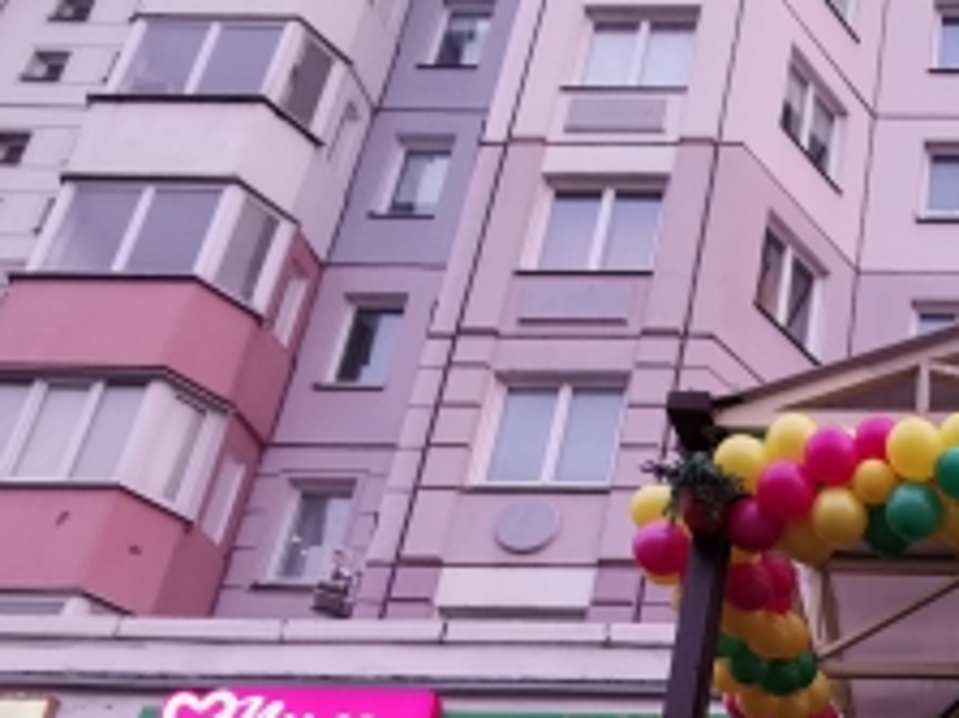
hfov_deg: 35.9
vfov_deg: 28.5
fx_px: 1274
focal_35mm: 46
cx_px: 1024
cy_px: 800
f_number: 2.2
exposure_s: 1/50
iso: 200
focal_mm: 2.35
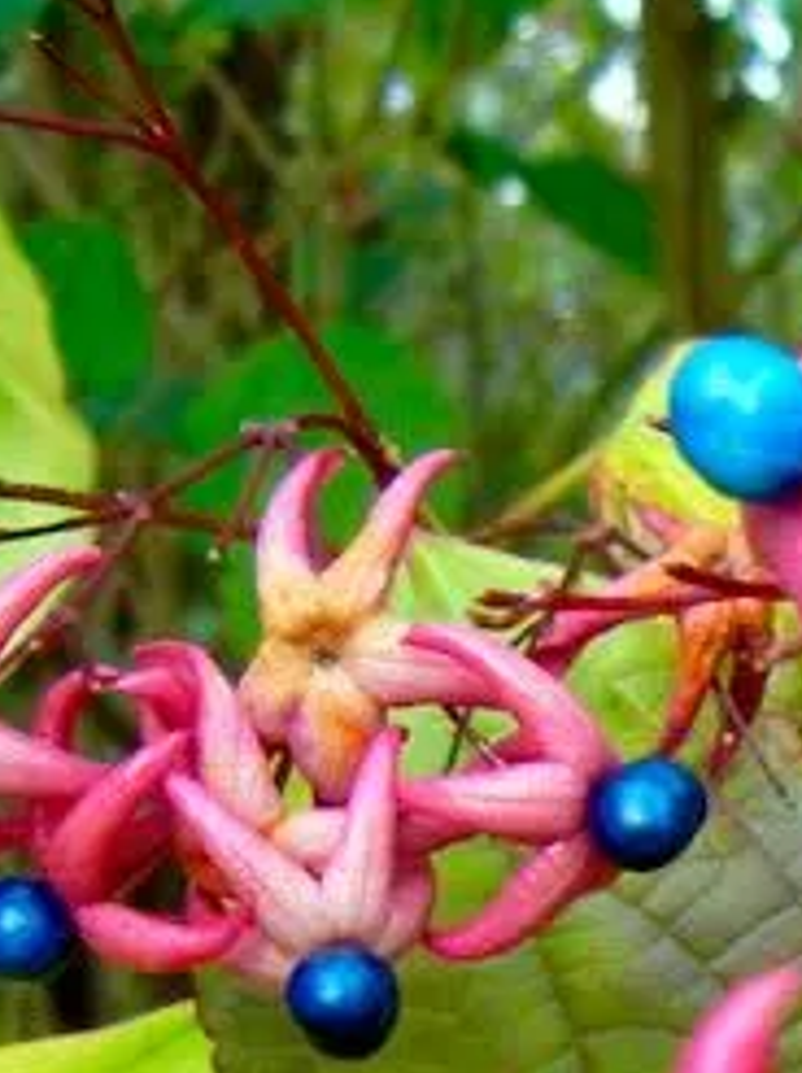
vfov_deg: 15.0
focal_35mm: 125
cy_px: 1461
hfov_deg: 11.4
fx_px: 3868
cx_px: 1181
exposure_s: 1/90
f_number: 3.5
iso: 160
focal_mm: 5.4
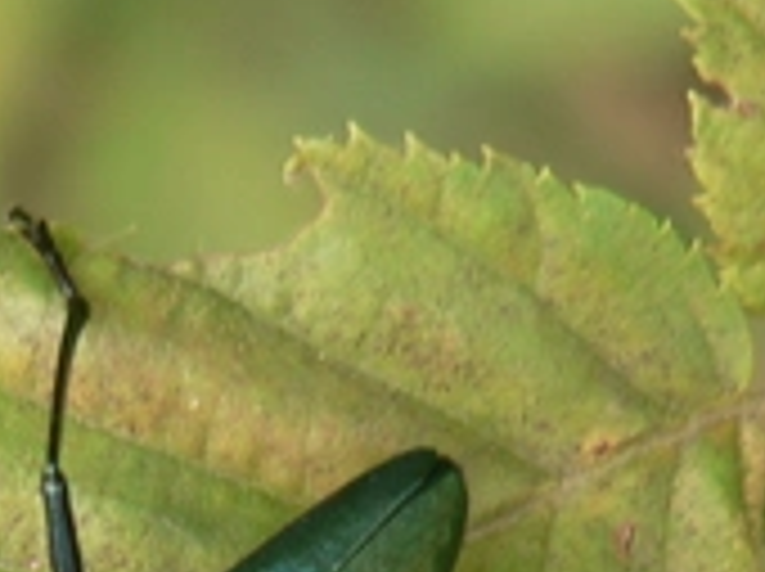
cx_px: 76
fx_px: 7327
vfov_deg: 4.4
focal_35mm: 332
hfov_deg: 6.0
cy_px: 919
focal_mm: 14.6
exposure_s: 1/20
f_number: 2.8
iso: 100
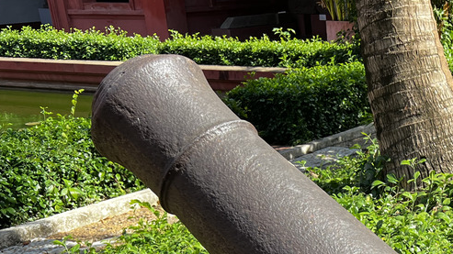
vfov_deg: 16.5
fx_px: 829
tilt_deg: -23.5
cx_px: 464
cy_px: 331
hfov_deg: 28.5
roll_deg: +2.0
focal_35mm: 69
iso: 50
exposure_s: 1/748
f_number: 1.5
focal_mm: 5.7
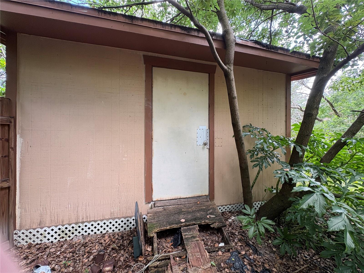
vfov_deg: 85.7
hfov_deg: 102.1
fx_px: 147
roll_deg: +0.2
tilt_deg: -0.7
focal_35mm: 14
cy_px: 136
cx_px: 182
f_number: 2.2
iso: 80
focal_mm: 2.22
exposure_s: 1/99
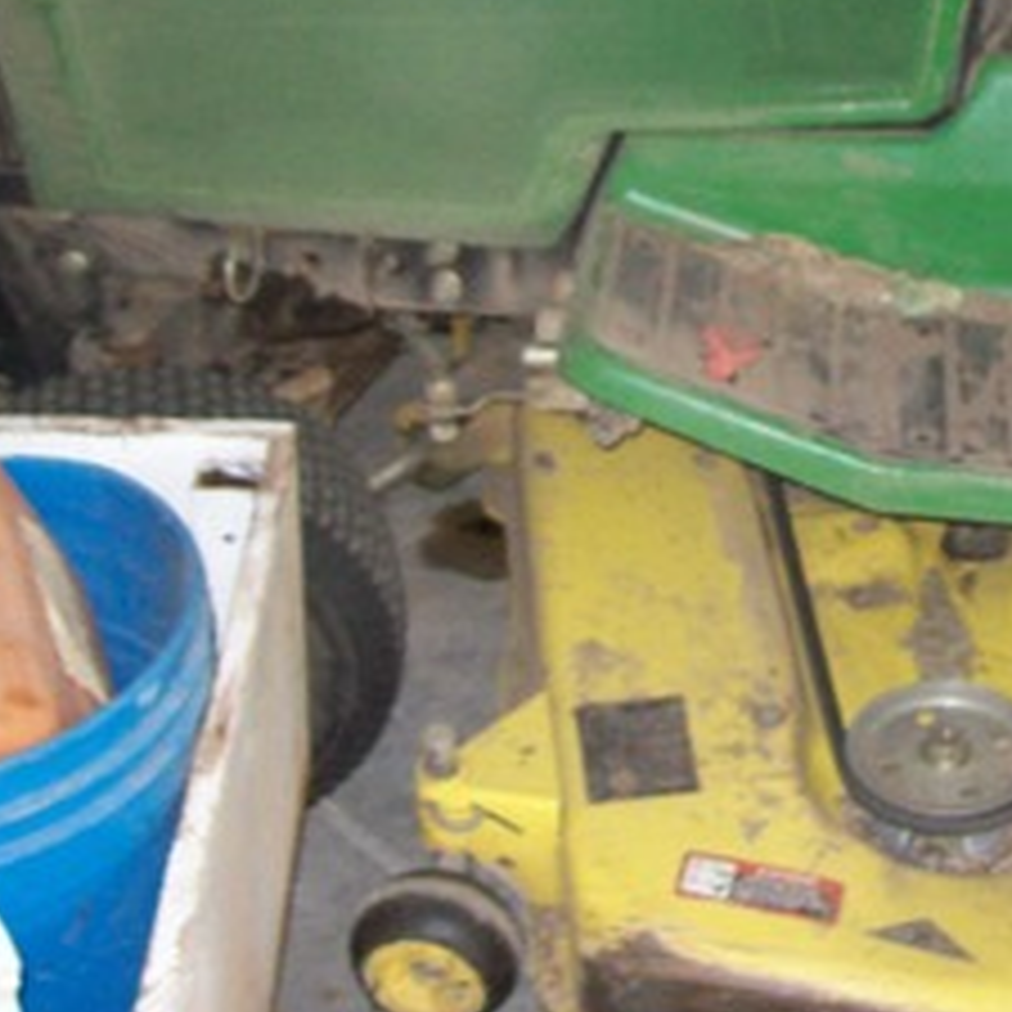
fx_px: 2547
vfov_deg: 22.0
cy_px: 135
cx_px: 985
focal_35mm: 77
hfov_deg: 21.8
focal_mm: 6
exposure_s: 1/64
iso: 200
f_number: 2.7
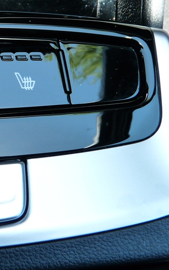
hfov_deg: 19.2
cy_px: 77
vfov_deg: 34.0
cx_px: -86
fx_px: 435
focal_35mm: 59
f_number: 3.6
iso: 160
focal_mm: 4.8
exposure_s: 1/100
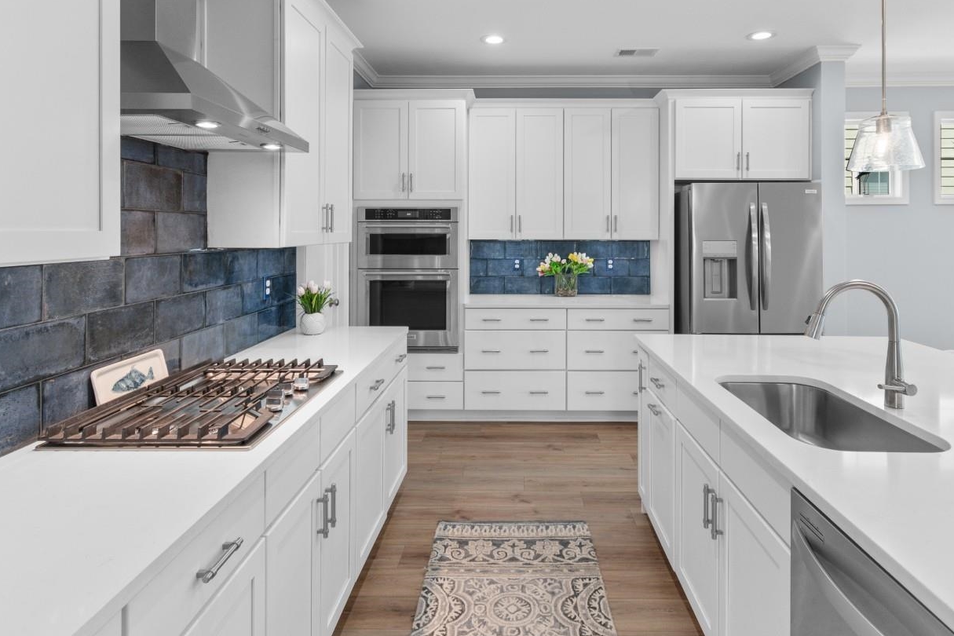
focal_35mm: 20
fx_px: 530
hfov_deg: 83.9
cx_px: 506
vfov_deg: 60.8
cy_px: 225
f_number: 4.5
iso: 100
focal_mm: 10
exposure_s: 1/3
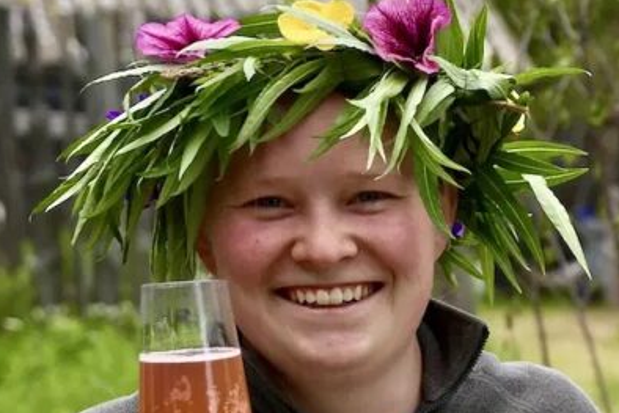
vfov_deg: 9.2
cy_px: 510
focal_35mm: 148
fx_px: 2546
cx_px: 671
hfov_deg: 13.6
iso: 280
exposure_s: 1/1000
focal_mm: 38
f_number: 3.5
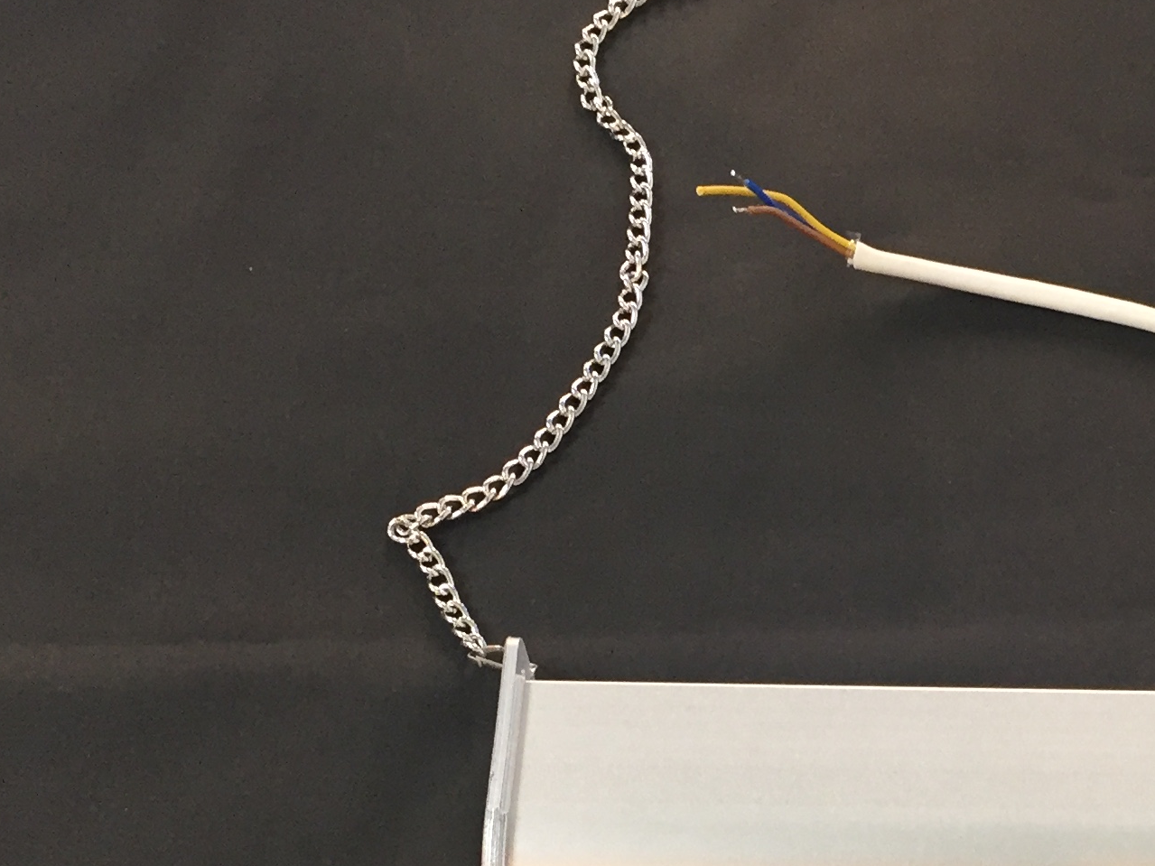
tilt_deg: -59.8
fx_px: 2469
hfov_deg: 25.2
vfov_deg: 19.5
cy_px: 805
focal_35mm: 74
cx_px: 1117
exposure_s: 1/33
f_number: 2.2
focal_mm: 4.15
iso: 160
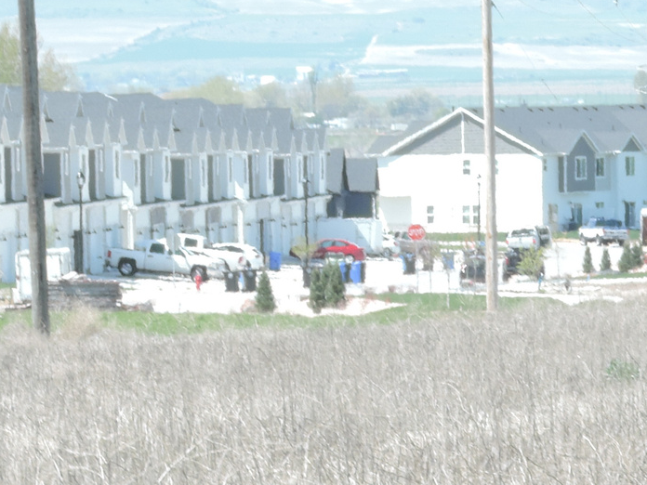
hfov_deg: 4.0
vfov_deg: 3.0
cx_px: 599
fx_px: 9345
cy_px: 545
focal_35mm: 500
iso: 80
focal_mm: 30.3
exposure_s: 1/60
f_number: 8
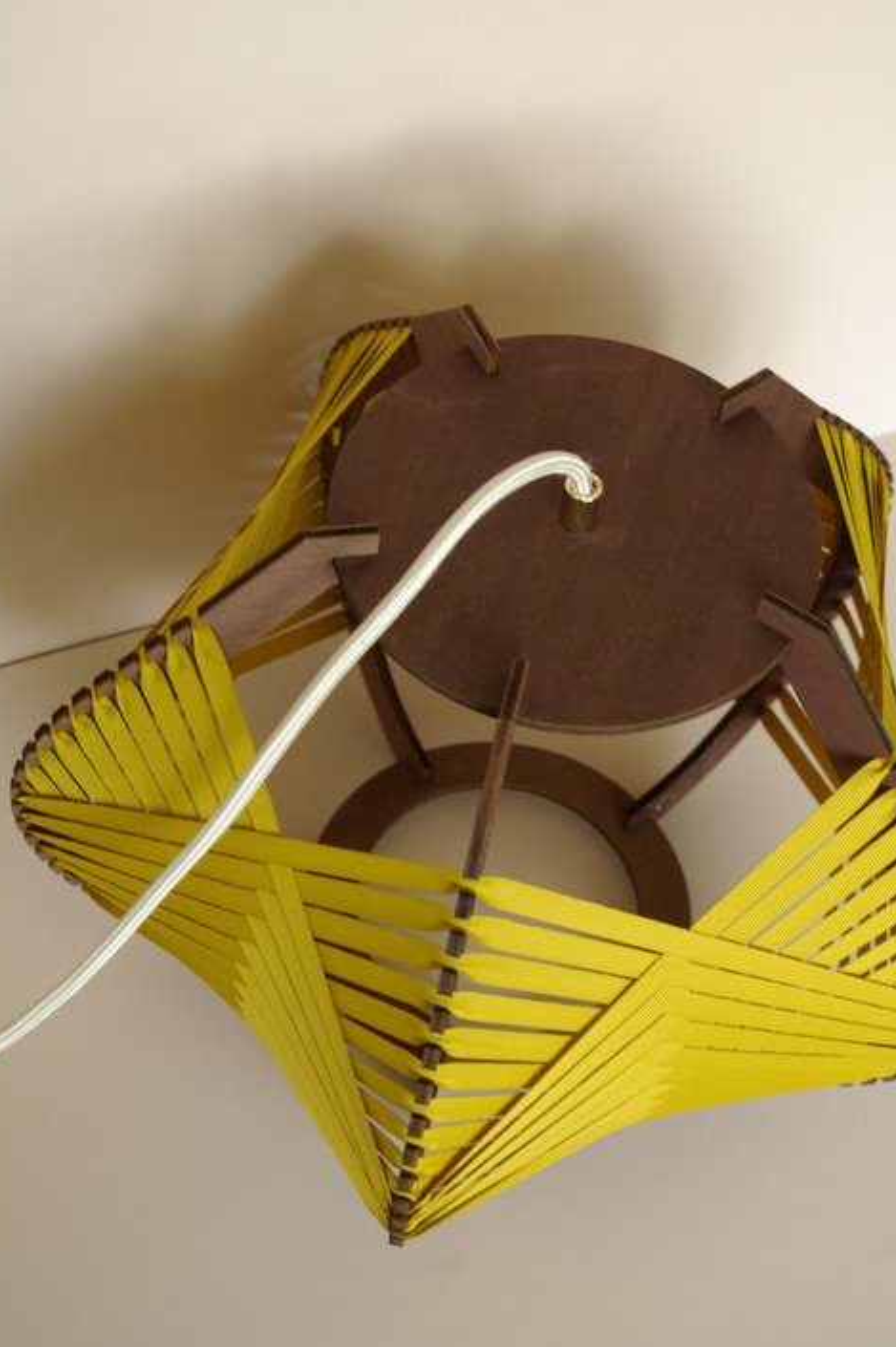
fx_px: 2227
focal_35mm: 60
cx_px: 489
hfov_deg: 22.7
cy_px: 669
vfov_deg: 33.7
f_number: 5.6
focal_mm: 35
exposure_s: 1/30
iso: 800
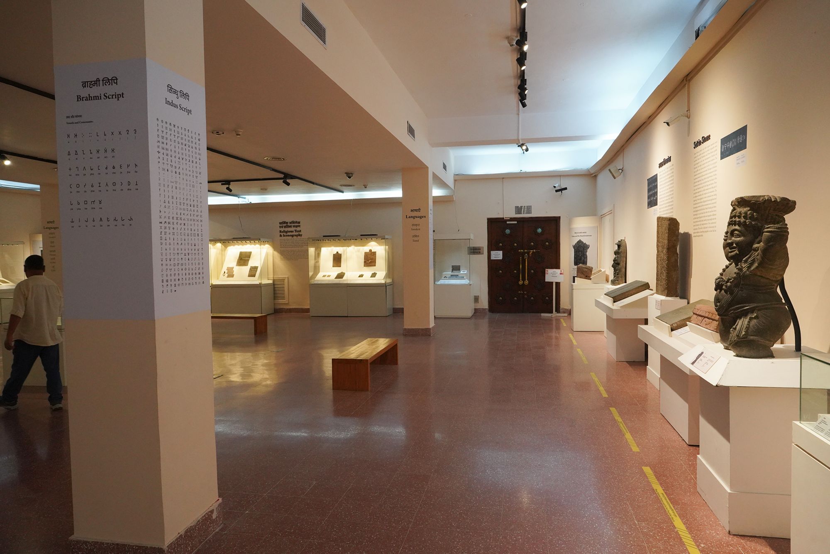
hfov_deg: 73.7
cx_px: 415
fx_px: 553
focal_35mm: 24
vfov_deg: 53.1
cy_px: 277
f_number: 10
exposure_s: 1/80
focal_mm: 24
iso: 3200
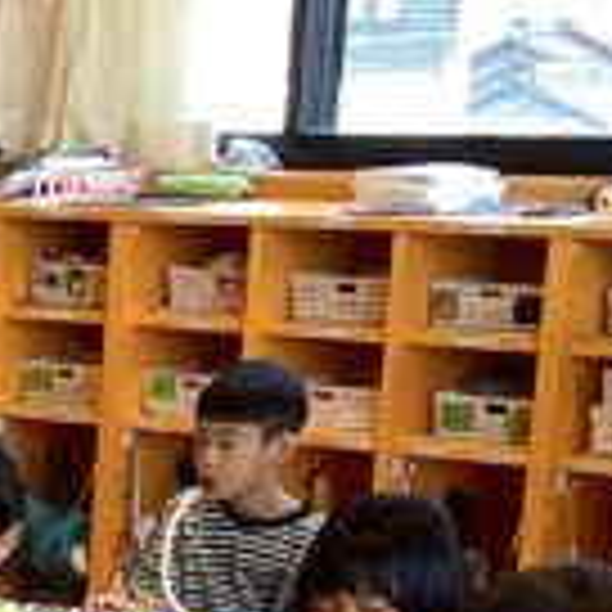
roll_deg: +0.7
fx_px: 3100
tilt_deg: -18.4
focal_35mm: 155
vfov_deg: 10.7
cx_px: -724
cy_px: 1004
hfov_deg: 10.2
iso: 64
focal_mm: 3.3
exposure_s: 1/100
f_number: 2.4
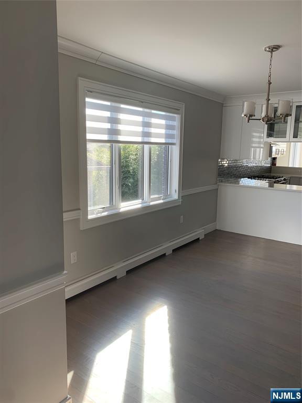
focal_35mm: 26
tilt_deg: -7.9
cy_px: 202
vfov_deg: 67.3
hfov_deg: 53.1
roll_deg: -0.8
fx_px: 302
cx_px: 151
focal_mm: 4.25
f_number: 1.8
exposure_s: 1/122
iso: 32
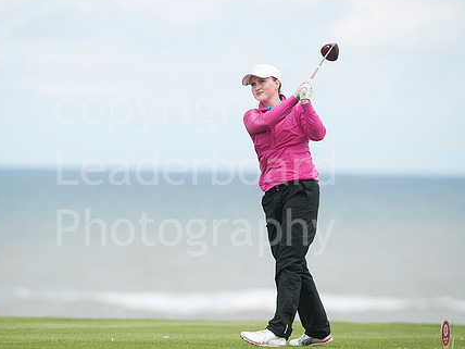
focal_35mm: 391
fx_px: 5252
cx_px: 198
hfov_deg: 5.1
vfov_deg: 3.8
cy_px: 177
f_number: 5.6
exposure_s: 1/4000
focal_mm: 300
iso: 400
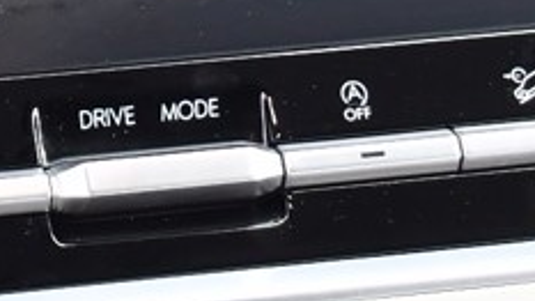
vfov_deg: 4.8
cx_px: -303
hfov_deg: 8.6
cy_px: -481
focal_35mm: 245
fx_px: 3475
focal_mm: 23
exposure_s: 1/200
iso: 500
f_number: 4.5
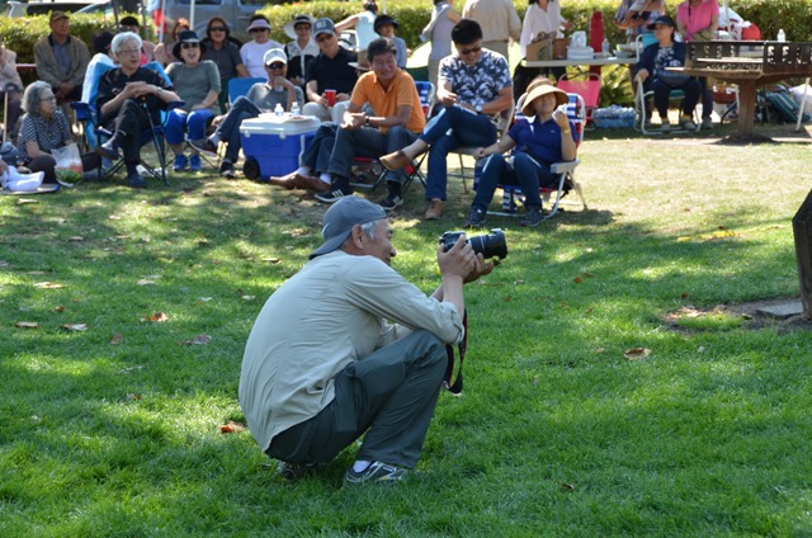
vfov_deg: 16.2
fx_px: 1891
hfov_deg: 24.2
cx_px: 406
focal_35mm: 84
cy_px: 269
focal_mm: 56
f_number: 6.3
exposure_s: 1/160
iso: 200
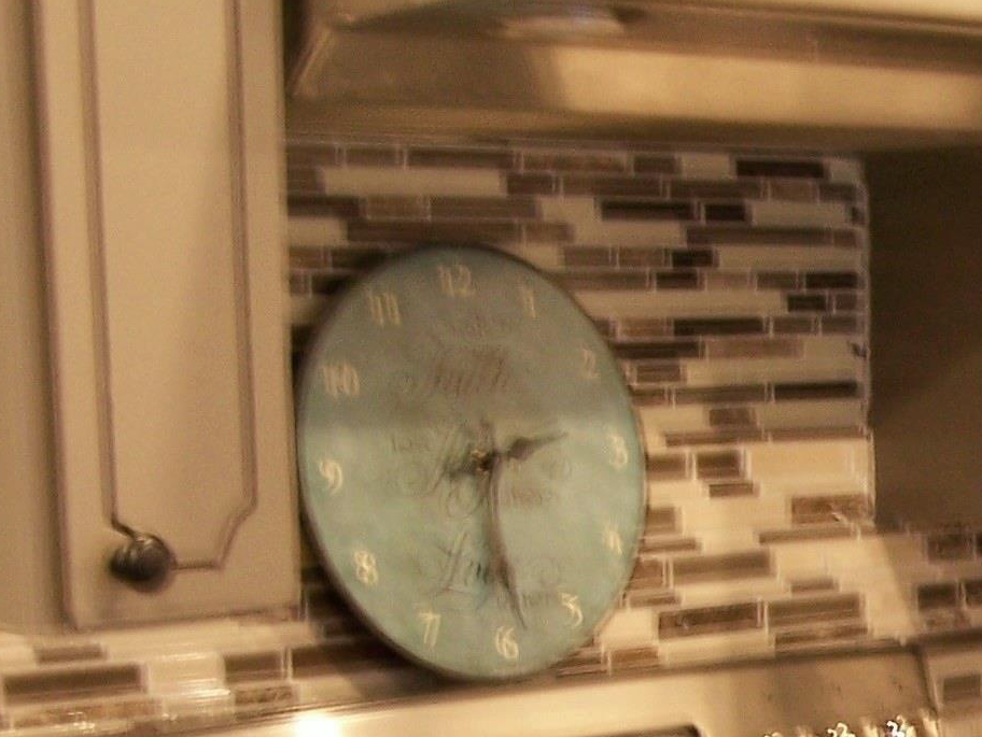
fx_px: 3349
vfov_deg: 12.3
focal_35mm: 118
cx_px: 1359
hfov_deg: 15.7
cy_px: 833
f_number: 2.8
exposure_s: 1/2.5
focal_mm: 6.3
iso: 80
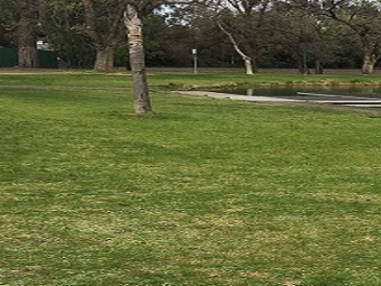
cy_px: 203
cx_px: 425
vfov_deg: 22.1
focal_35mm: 66
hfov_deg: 26.9
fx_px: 727
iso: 25
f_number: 2.2
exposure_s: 1/916
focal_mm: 4.15
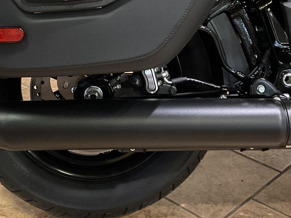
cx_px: 107
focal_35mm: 73
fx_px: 614
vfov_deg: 19.4
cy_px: -18
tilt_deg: -16.1
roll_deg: +0.5
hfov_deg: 26.6
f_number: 1.8
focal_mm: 3
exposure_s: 1/60
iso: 125
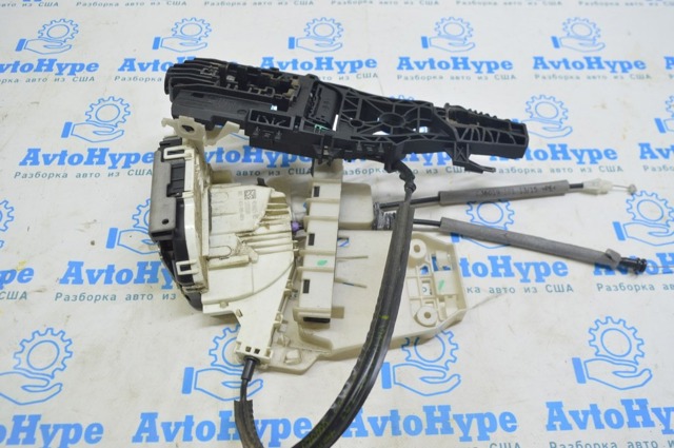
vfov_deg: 43.5
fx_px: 561
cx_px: 337
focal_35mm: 30
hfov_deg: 62.0
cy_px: 224
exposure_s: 1/20
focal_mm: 20
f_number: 5.6
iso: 400
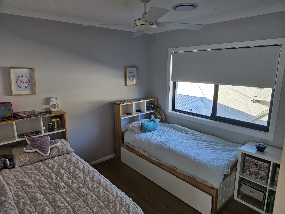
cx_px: 142
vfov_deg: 58.9
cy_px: 107
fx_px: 189
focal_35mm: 23
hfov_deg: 73.9
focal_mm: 6.3
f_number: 1.7
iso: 64
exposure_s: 1/180
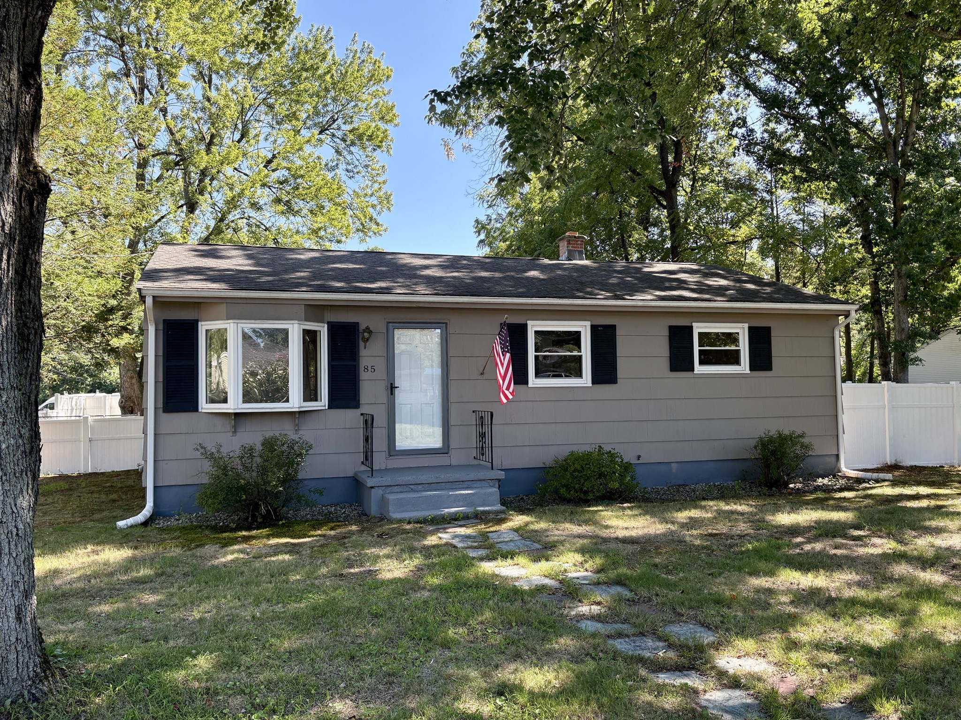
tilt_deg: +3.6
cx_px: 480
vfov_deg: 53.1
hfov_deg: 67.3
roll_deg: -0.7
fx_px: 722
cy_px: 360
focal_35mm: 26
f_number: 1.6
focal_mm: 5.96
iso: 64
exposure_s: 1/450
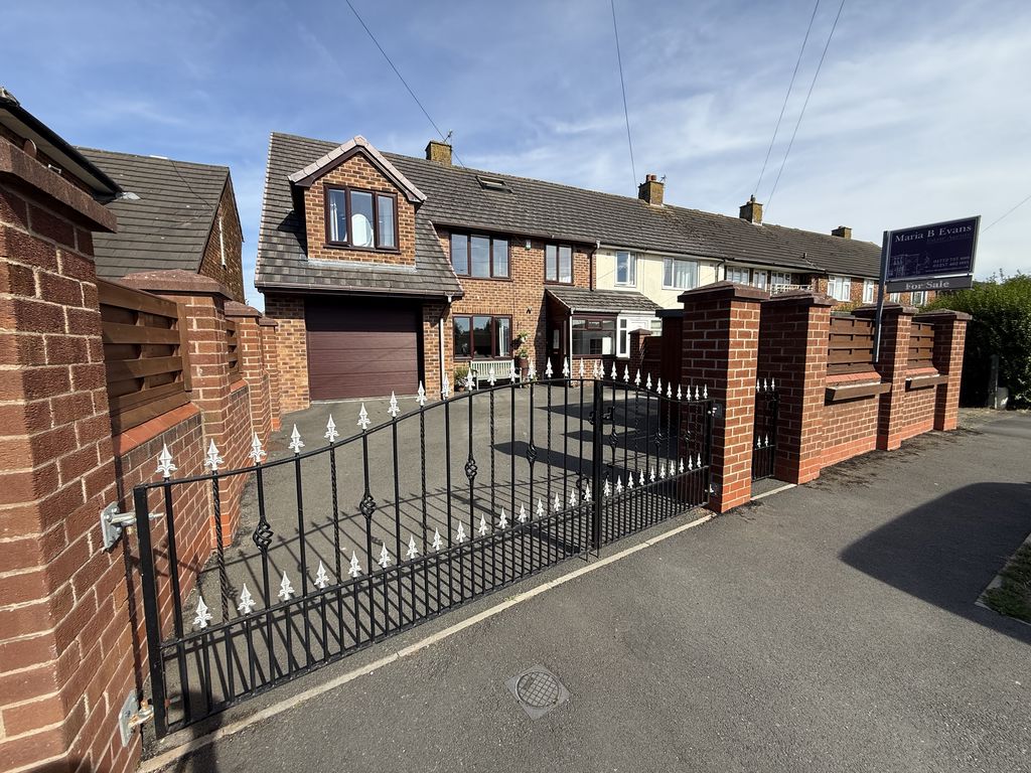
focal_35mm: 14
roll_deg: +0.5
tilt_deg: -5.4
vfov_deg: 85.7
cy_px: 386
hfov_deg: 102.1
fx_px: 417
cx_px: 516
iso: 50
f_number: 2.2
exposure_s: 1/1211
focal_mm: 2.22
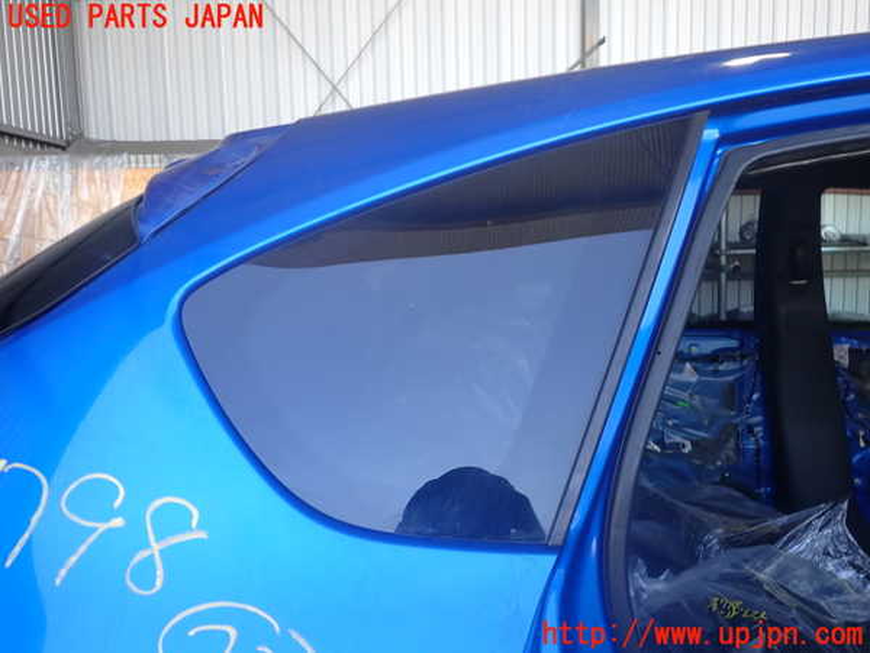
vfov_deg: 46.8
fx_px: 754
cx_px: 435
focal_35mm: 30
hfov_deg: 60.0
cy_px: 326
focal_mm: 5.4
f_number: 2.3
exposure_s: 1/125
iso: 125
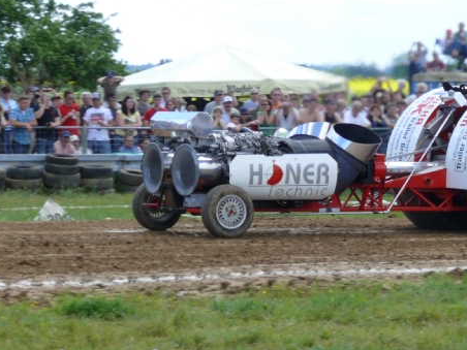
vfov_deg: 6.9
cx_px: 352
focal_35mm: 216
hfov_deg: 9.1
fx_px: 2914
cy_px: 116
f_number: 5.6
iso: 100
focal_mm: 25.7
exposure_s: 1/200
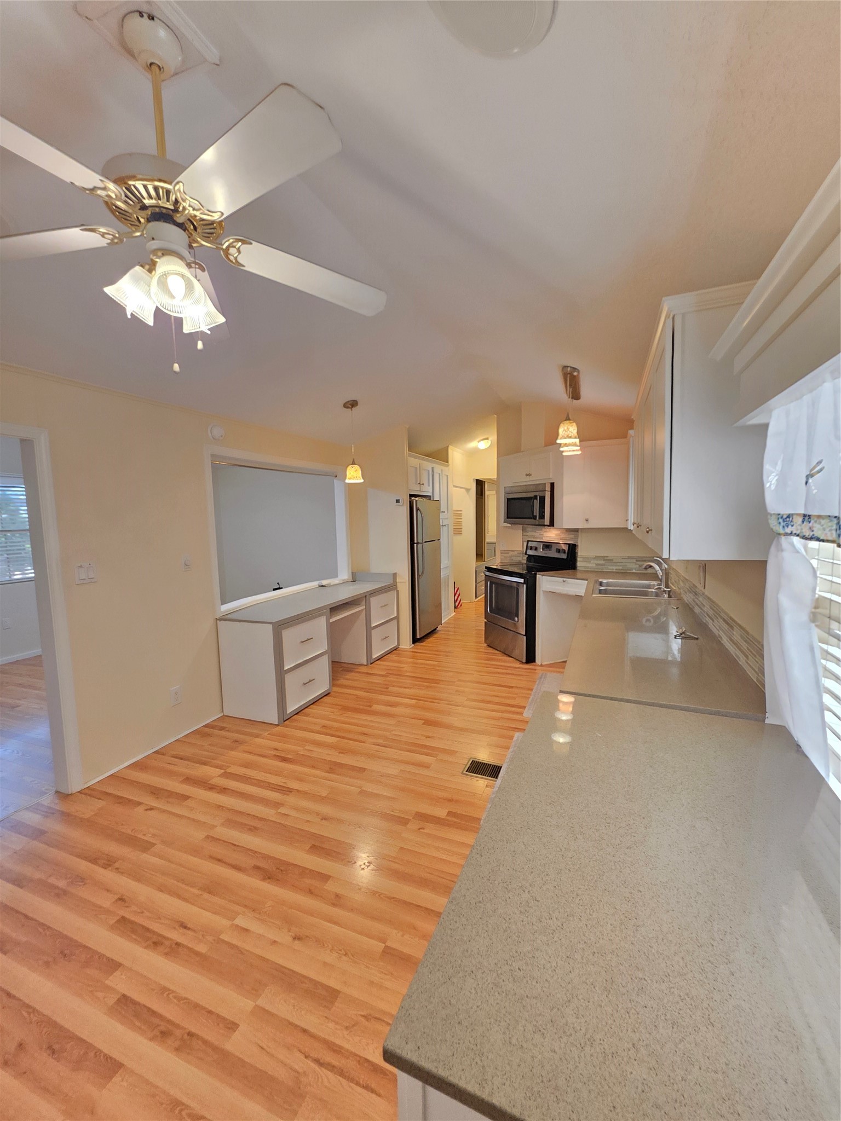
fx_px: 421
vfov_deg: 106.2
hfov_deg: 89.9
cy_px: 560
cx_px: 420
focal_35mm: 13
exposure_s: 1/60
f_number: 1.9
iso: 1000
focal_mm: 2.2
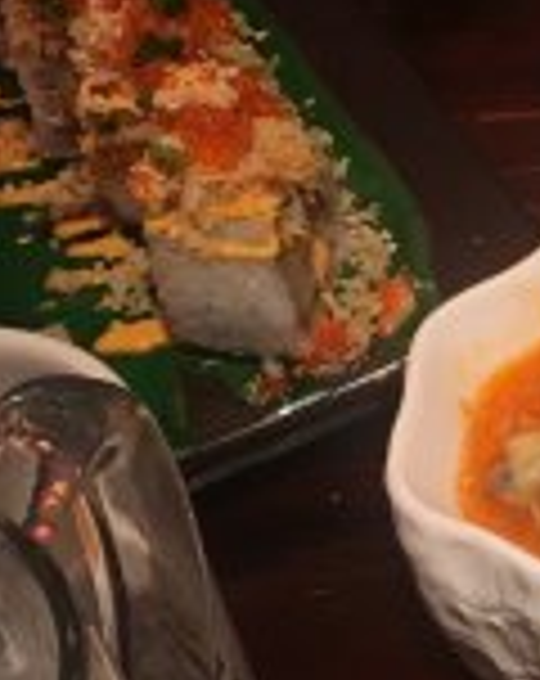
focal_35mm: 141
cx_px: 1282
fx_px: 2828
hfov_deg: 9.7
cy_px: 450
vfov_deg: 13.7
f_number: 2.2
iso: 32
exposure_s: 1/17
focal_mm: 4.15
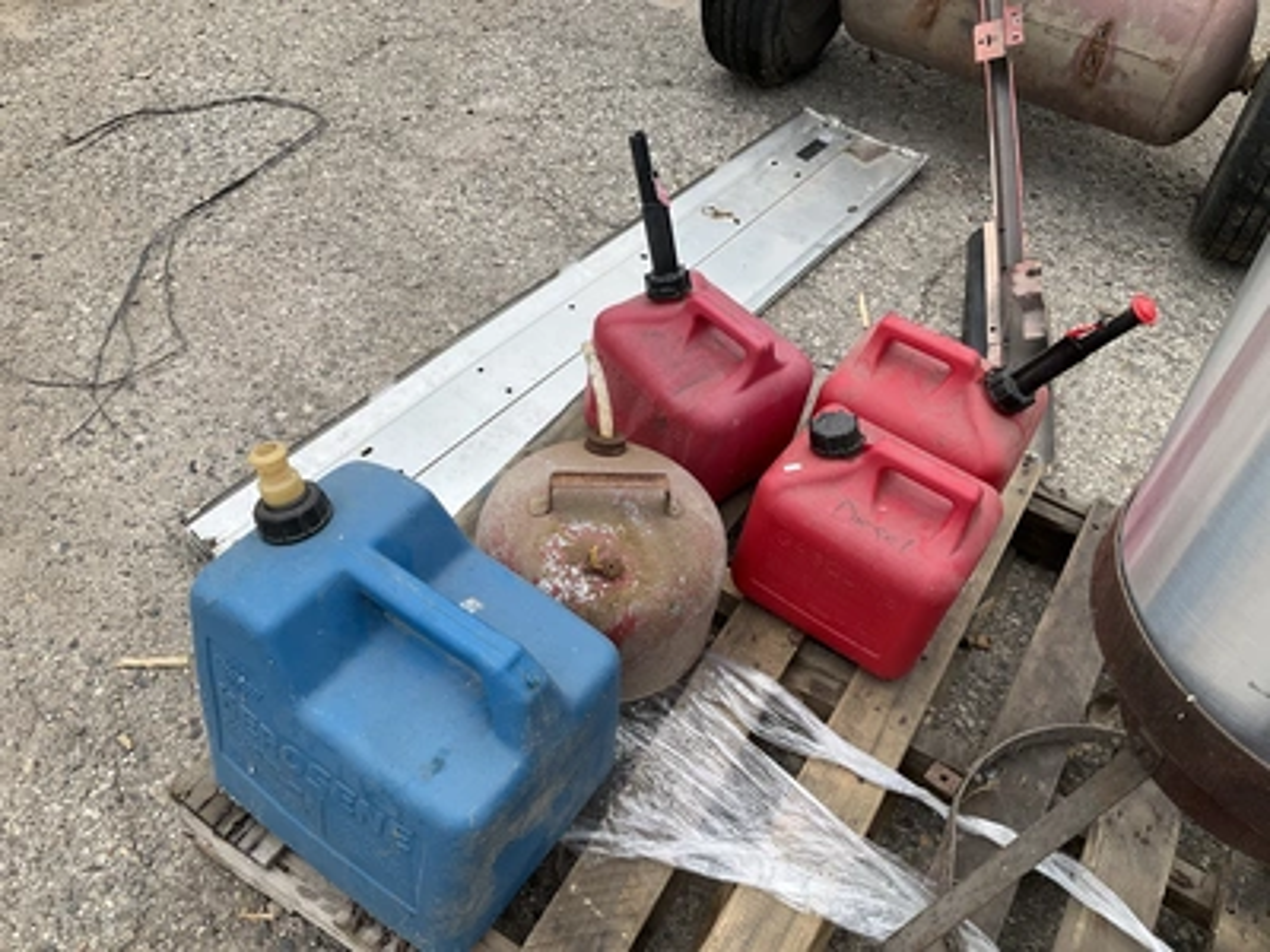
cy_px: 476
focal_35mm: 29
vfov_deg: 48.2
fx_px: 1064
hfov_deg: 61.7
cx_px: 635
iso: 25
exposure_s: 1/1195
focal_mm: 3
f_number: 1.8
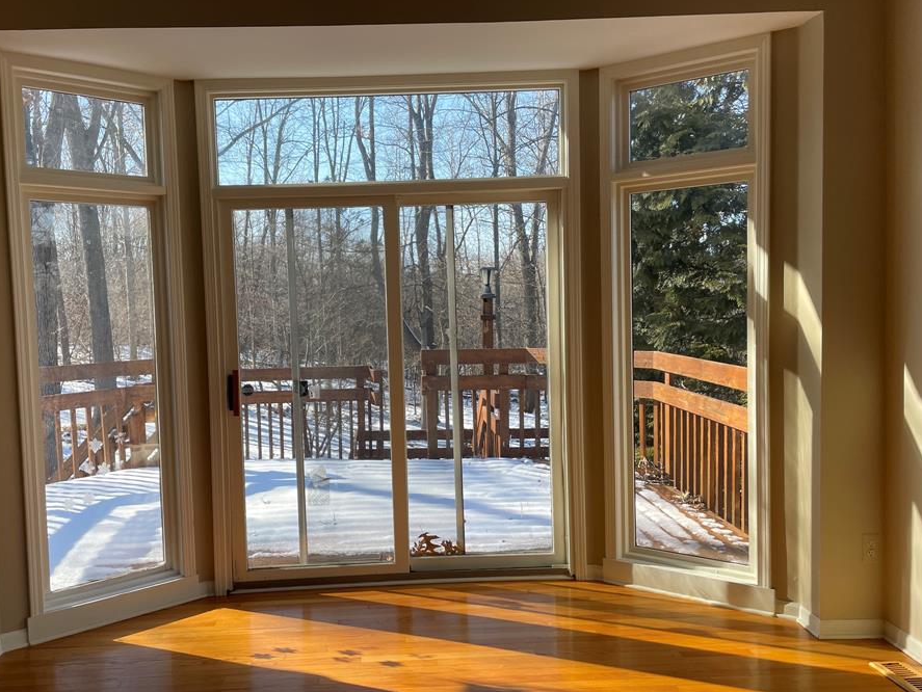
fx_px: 799
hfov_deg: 59.8
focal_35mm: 30
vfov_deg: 46.8
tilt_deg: -3.2
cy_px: 344
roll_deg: +3.2
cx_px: 404
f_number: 1.6
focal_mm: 4.2
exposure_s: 1/759
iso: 32
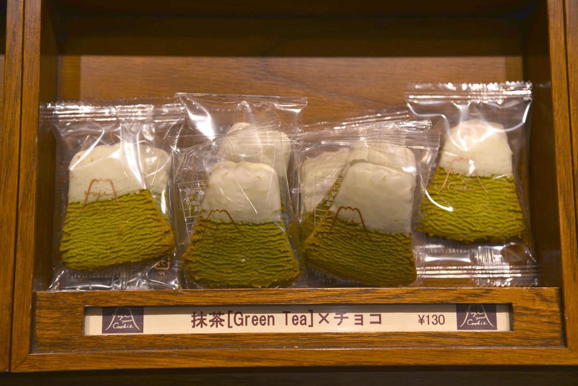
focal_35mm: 55
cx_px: 289
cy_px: 193
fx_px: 883
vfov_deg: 24.6
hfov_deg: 36.2
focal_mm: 55
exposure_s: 1/160
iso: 200
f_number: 4
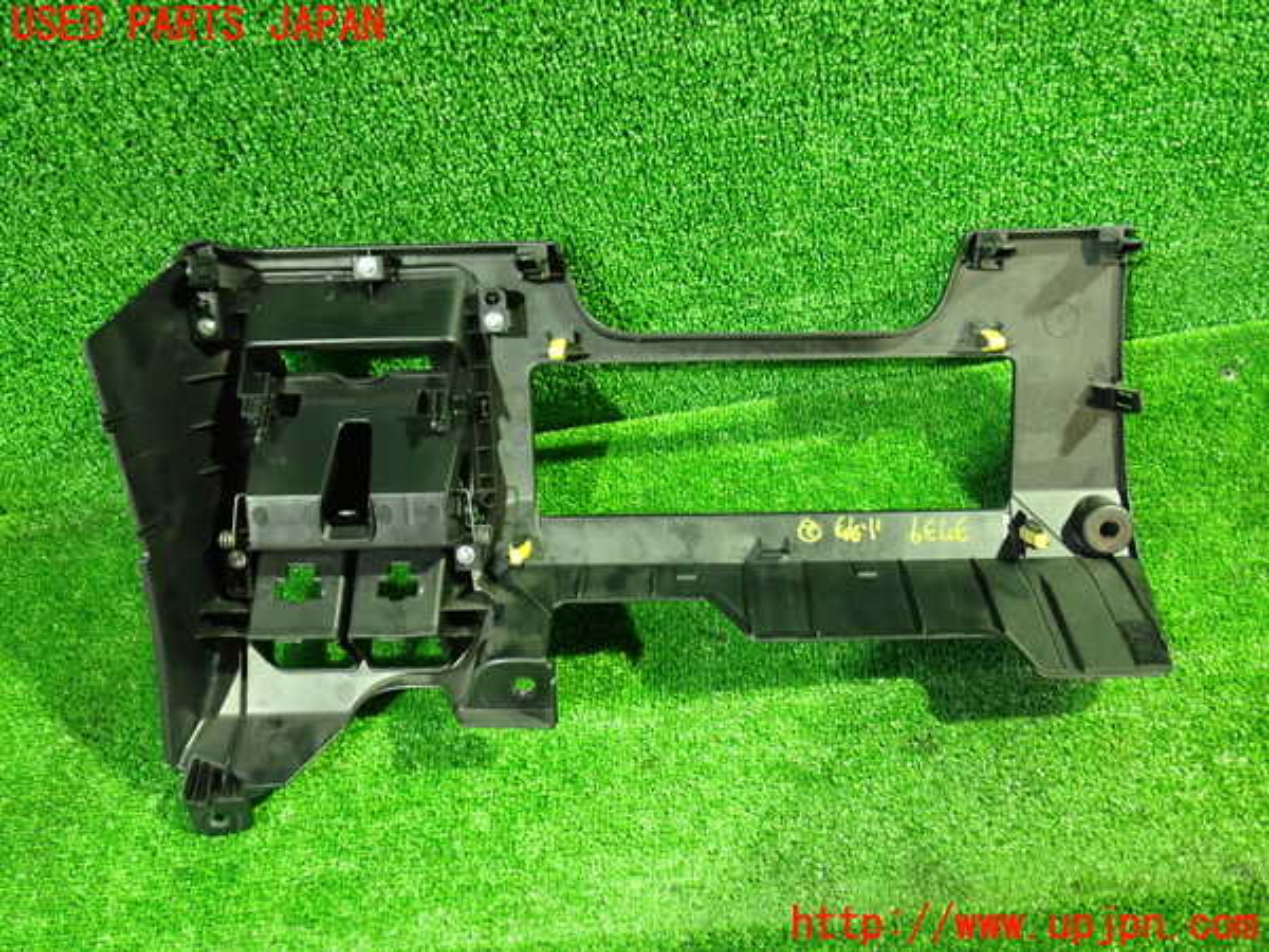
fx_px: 1100
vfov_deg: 46.8
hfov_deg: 60.0
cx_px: 634
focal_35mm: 30
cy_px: 476
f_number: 2.3
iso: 800
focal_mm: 5.4
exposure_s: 1/15
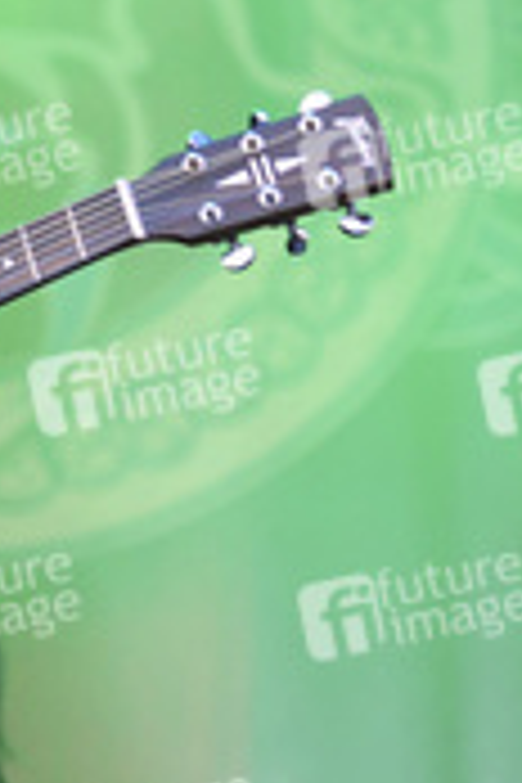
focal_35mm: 285
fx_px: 6198
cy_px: 270
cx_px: -425
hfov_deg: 4.8
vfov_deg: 7.2
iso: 200
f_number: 4
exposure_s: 1/250
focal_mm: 110
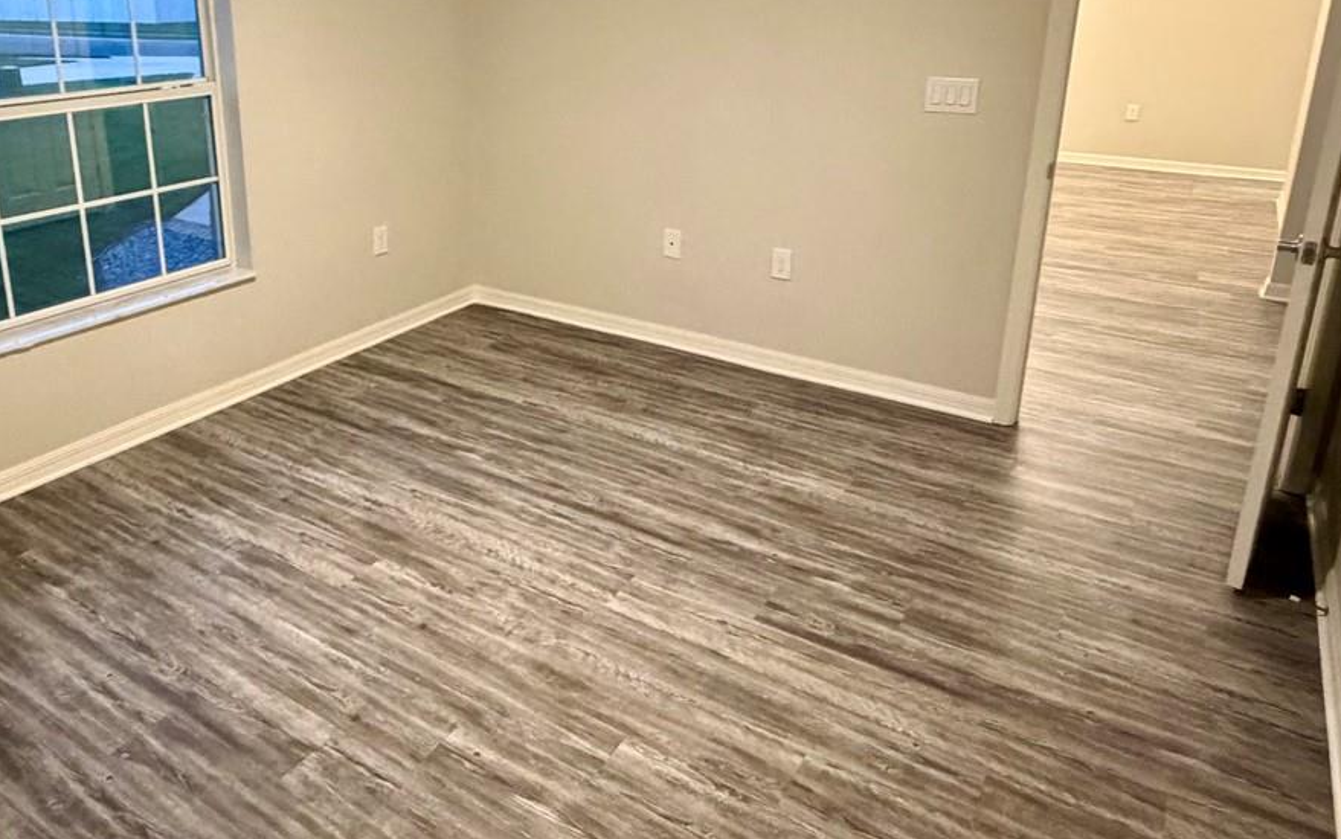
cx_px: 510
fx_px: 987
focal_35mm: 27
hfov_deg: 67.4
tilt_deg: -14.6
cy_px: 246
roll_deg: +2.2
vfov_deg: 45.0
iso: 1250
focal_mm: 2.22
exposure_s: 1/60
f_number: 2.2
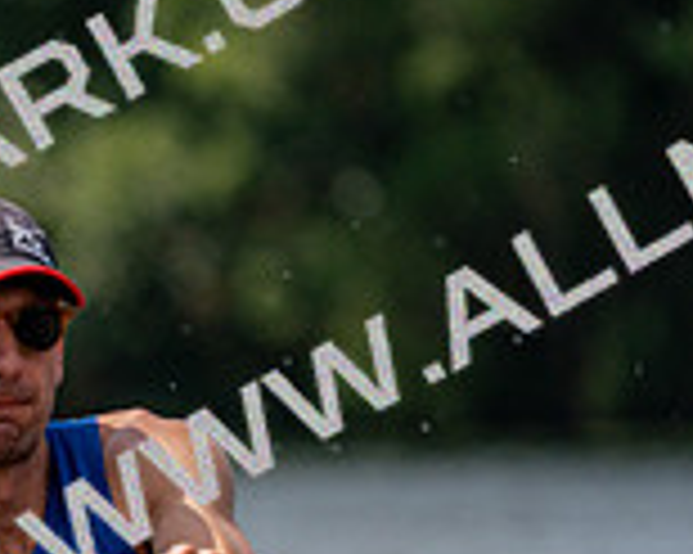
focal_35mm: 1416
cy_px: 655
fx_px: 29024
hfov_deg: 1.4
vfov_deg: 1.1
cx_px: -310
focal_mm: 400
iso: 200
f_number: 6.3
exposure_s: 1/1600
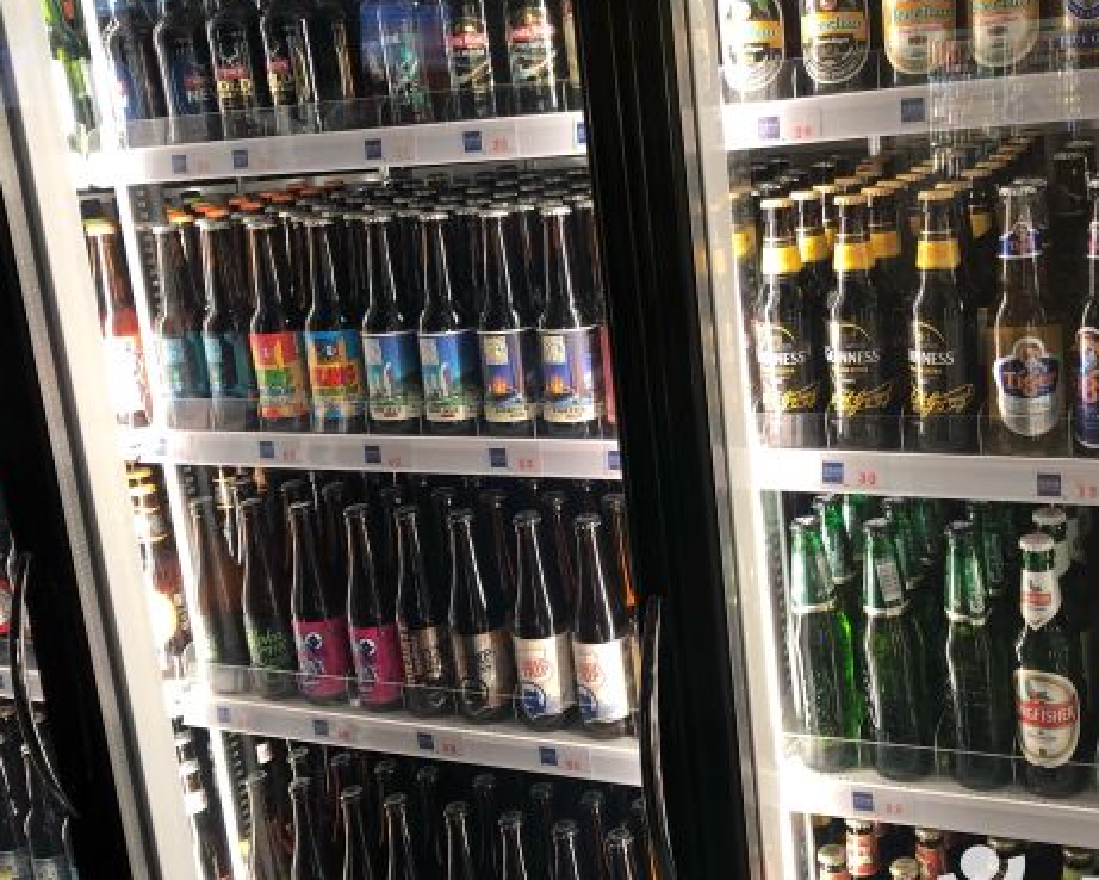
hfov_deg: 42.5
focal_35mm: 43
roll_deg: +5.0
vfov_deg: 34.9
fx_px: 1399
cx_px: 701
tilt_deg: -11.3
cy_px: 399
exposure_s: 1/20
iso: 32
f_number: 1.8
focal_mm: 3.99
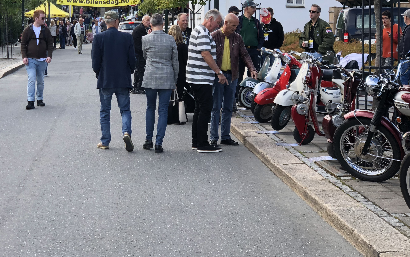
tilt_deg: -0.6
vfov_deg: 15.6
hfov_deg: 24.9
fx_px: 927
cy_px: 54
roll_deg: +0.1
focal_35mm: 83
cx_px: 170
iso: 16
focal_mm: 6
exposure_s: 1/250
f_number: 2.4
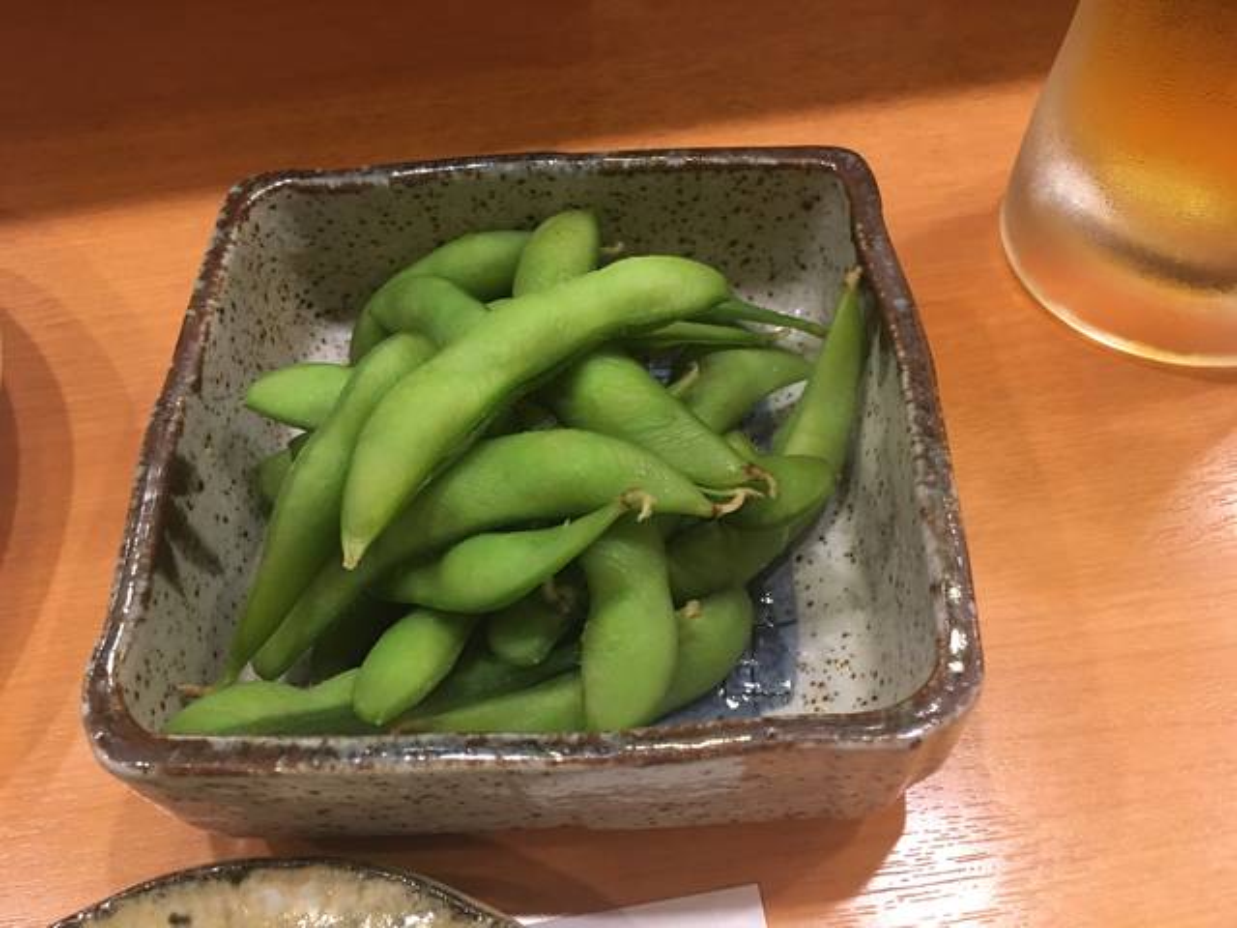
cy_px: 464
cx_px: 618
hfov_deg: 61.7
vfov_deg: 48.2
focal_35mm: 29
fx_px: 1036
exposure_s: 1/15
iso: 80
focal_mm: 4.15
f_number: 2.2
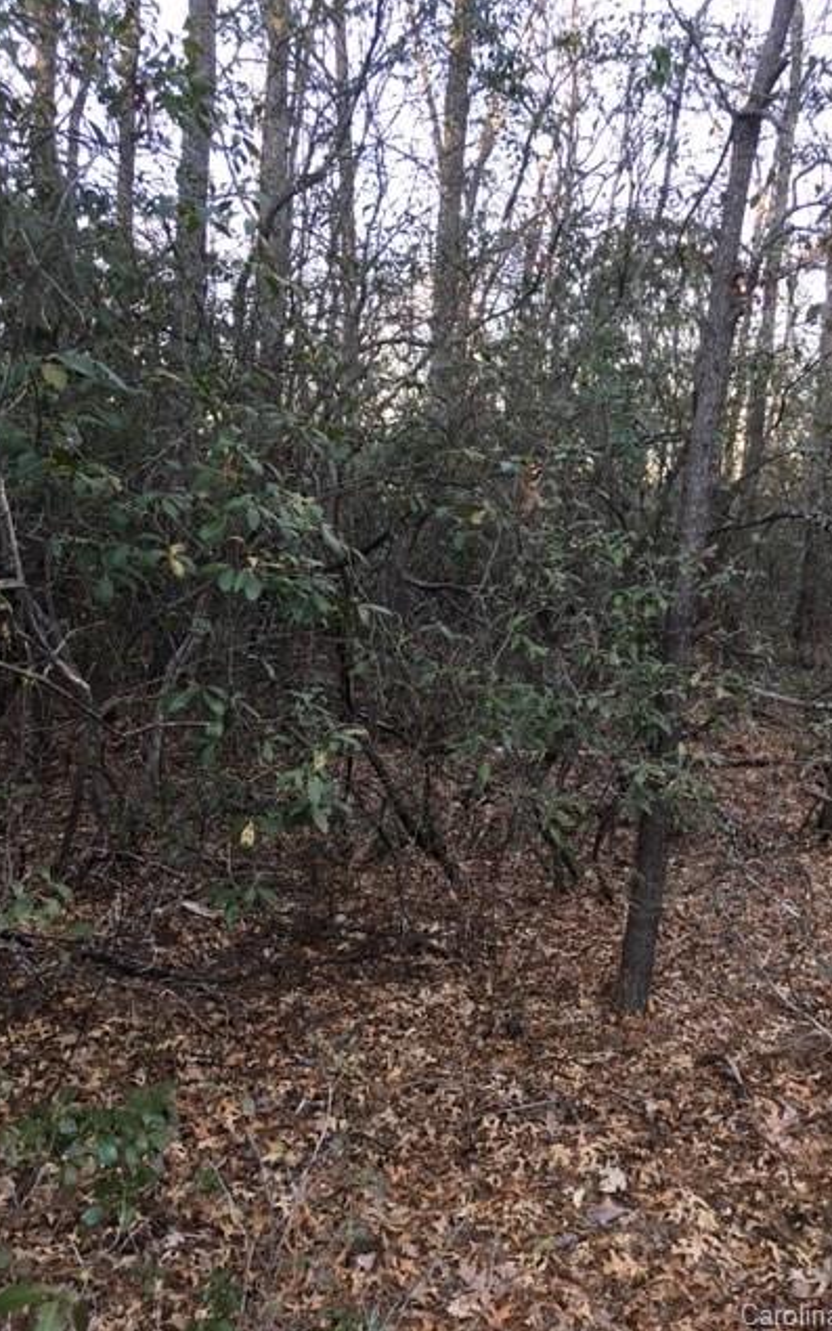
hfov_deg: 40.5
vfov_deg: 61.2
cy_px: 664
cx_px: 478
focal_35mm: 31
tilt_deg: -5.5
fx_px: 1124
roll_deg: -3.9
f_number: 2.2
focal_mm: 4.15
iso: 32
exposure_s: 1/30
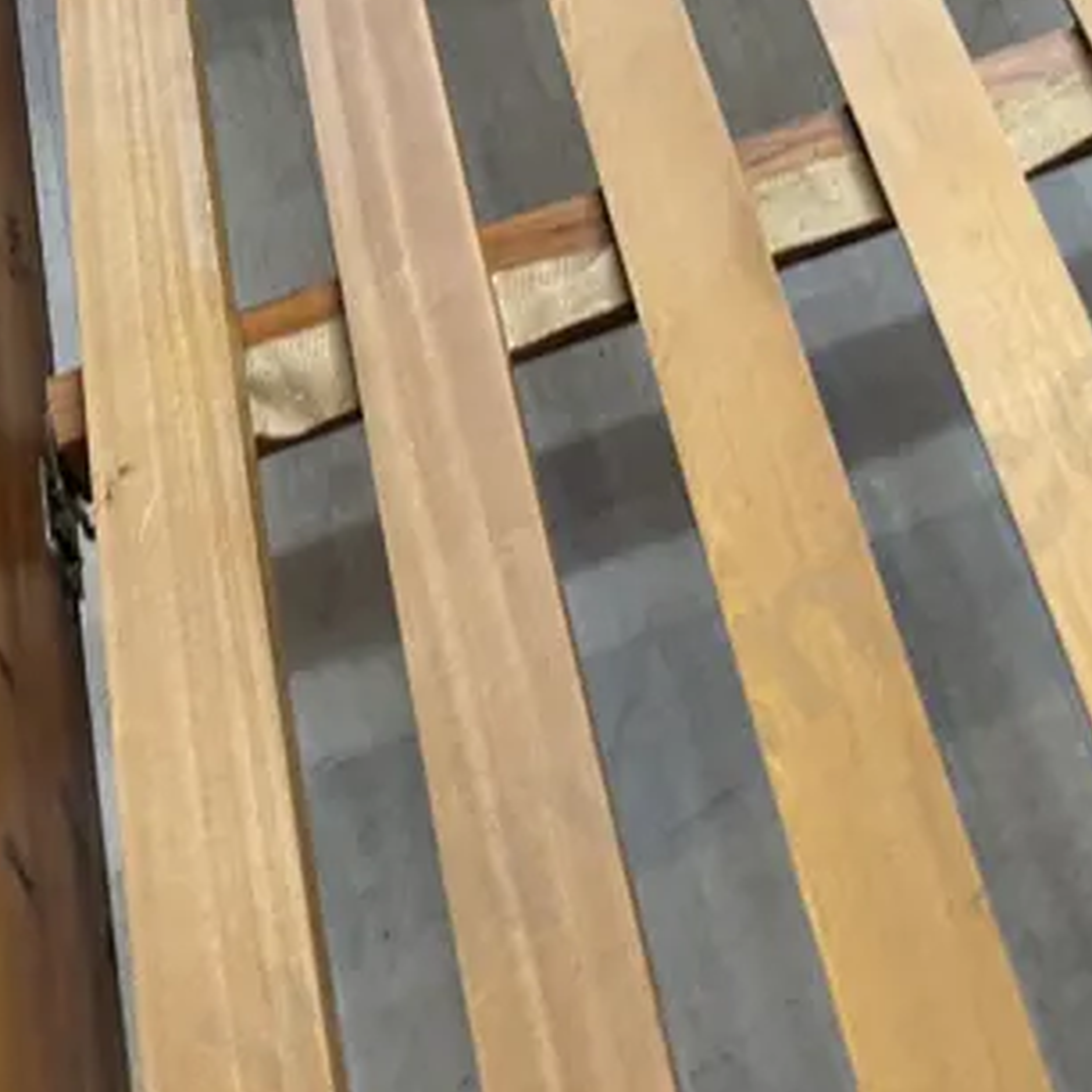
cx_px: 1684
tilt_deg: -38.8
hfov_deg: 20.5
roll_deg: -2.0
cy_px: -14
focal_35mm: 71
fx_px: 2534
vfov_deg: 23.3
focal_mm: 6.86
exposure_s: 1/50
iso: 125
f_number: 1.78
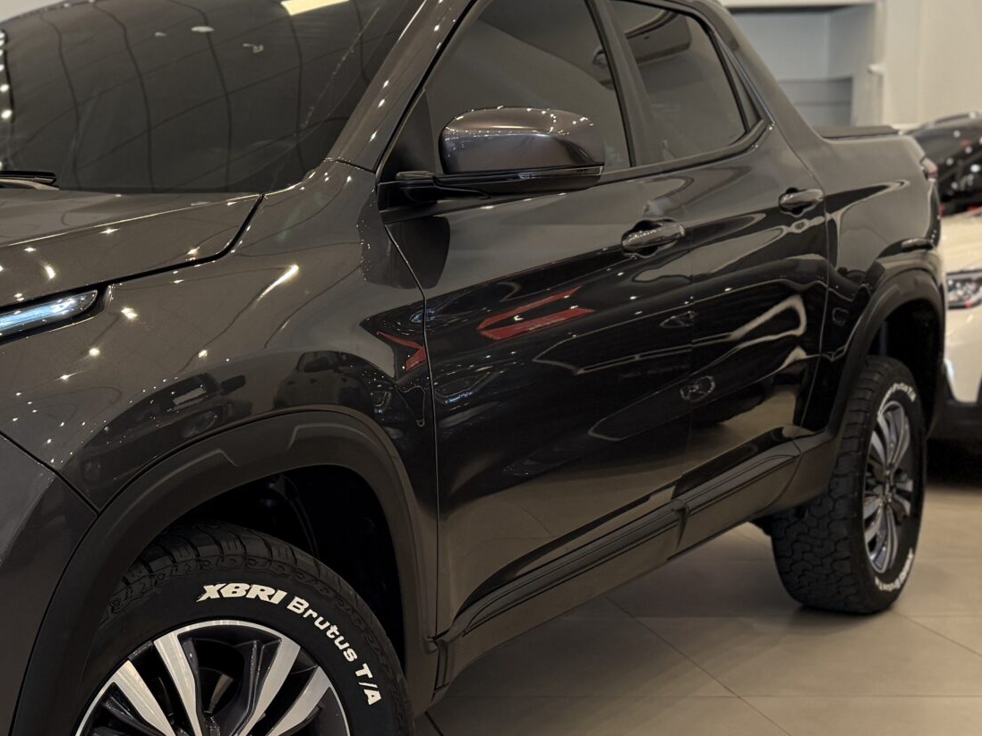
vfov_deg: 26.1
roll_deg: +0.9
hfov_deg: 32.1
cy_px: 371
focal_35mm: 56
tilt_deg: -5.6
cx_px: 41
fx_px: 1589
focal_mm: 6.76
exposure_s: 1/60
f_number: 1.78
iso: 160
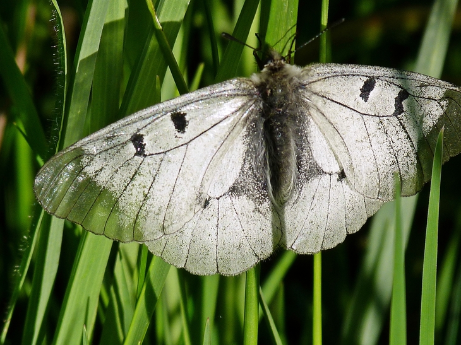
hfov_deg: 2.1
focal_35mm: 934
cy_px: 157
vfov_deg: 1.6
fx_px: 12434
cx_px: 248
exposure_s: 1/320
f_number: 5.6
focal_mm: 108
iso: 80
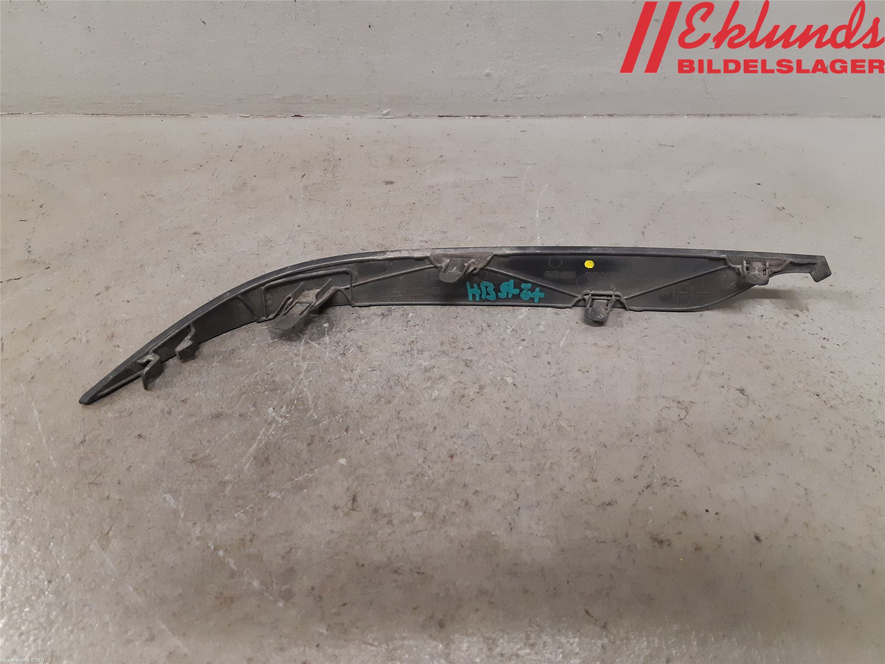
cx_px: 442
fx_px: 665
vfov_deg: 53.1
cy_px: 332
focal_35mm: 26
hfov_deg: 67.3
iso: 200
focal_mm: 3.93
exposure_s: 1/60
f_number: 1.7
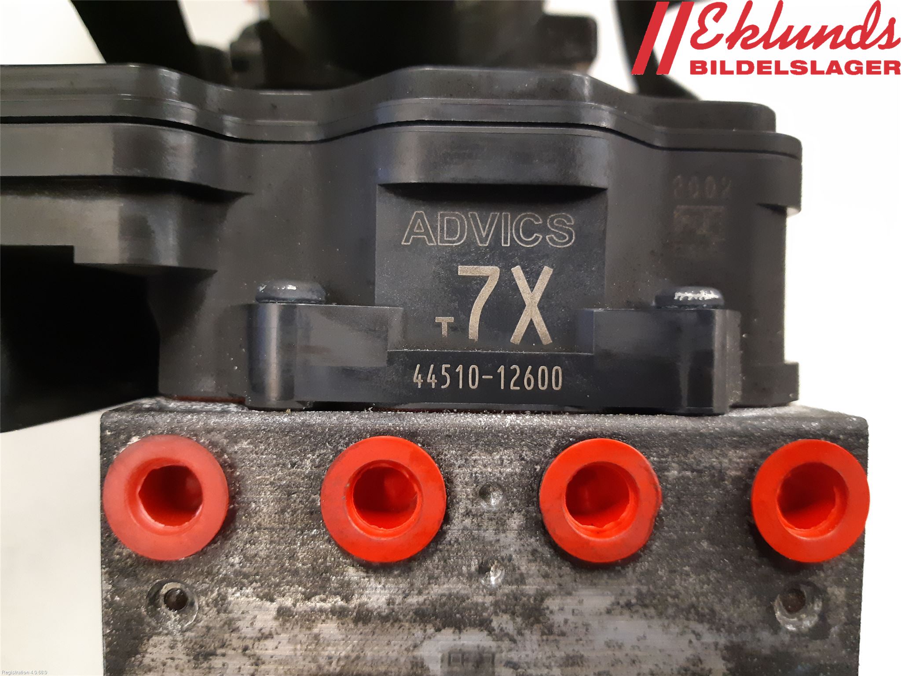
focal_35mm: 26
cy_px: 338
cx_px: 450
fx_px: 677
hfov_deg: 67.3
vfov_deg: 53.1
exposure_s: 1/25
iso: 400
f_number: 1.7
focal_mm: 3.93
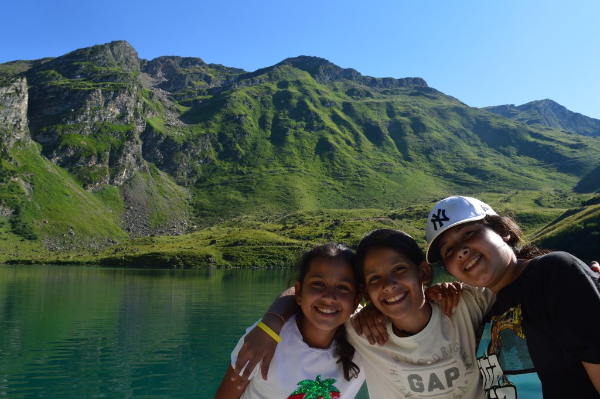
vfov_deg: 43.5
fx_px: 500
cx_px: 300
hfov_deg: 62.0
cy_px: 200
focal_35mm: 30
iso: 400
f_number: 11
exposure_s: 1/400
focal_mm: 20
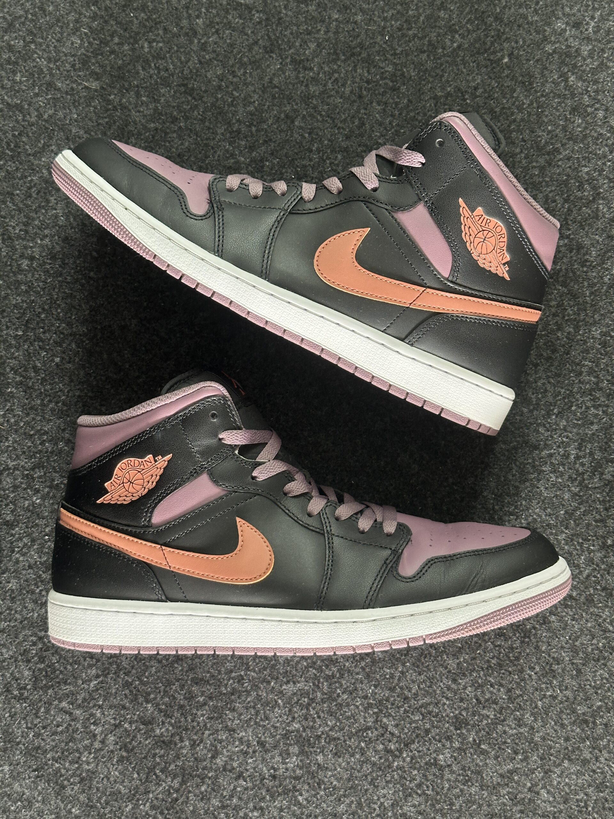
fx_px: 1135
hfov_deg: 30.3
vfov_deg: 39.7
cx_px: 307
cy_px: 410
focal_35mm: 48
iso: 200
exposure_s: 1/33
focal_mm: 6.86
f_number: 1.78
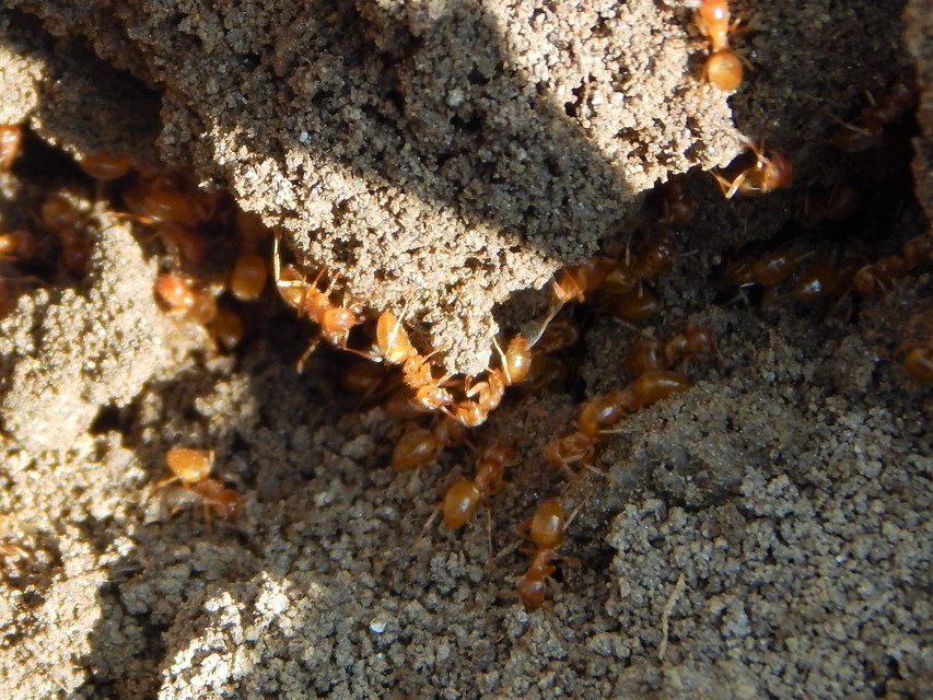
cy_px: 350
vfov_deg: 5.9
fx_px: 6739
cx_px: 466
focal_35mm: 250
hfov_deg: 7.9
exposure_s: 1/125
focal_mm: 44.9
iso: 125
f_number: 5.6
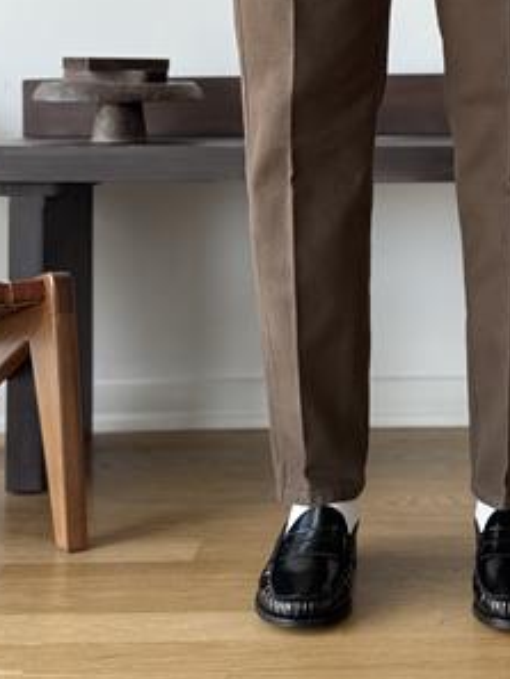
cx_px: 425
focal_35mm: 86
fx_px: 1688
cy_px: 81
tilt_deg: -0.8
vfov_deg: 22.3
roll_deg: +0.2
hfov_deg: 17.0
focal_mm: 6.76
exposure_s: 1/276
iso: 80
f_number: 1.78
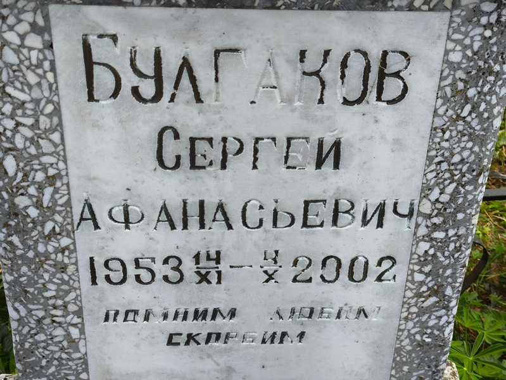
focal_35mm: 50
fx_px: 731
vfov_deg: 29.1
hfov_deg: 38.2
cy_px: 190
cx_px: 253
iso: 50
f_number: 1.7
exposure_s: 1/262
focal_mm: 4.71
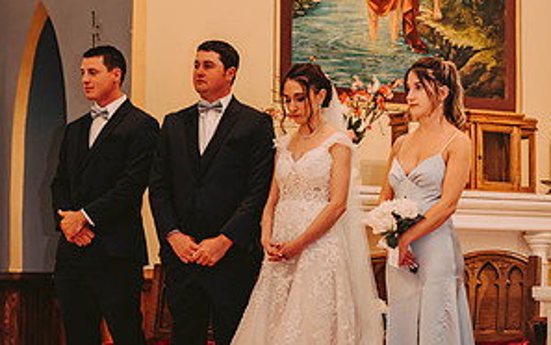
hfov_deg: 19.3
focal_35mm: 108
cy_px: 128
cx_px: 276
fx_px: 1623
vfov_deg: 12.1
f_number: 2.8
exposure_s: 1/80
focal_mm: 70
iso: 800
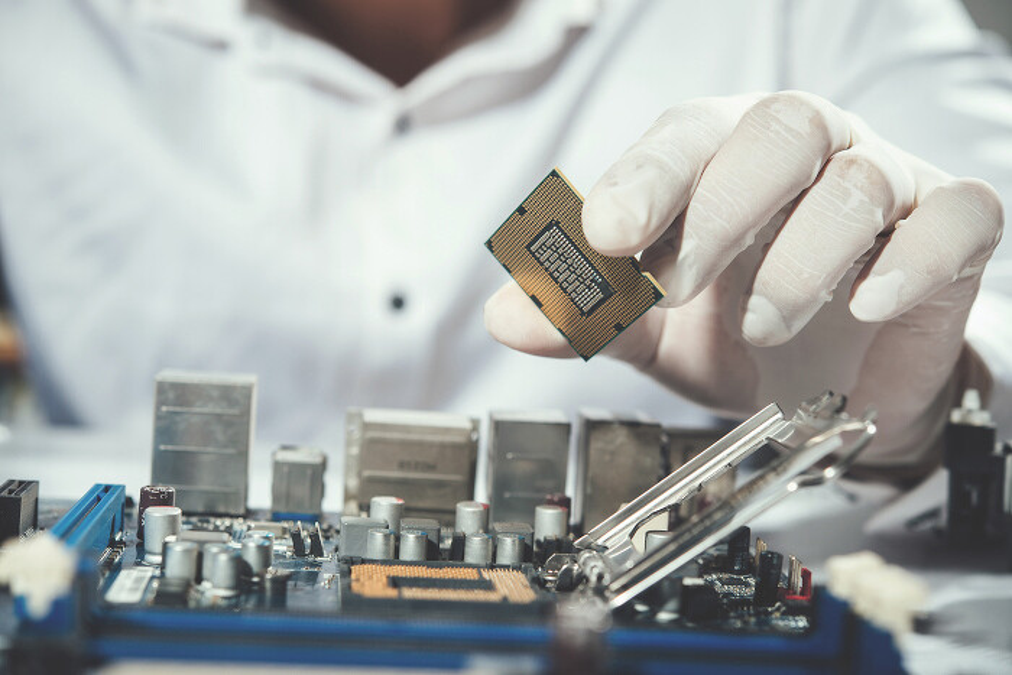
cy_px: 338
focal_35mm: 60
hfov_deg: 33.4
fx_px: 1687
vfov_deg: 22.6
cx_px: 506
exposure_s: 1/250
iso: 100
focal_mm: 60
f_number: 5.6
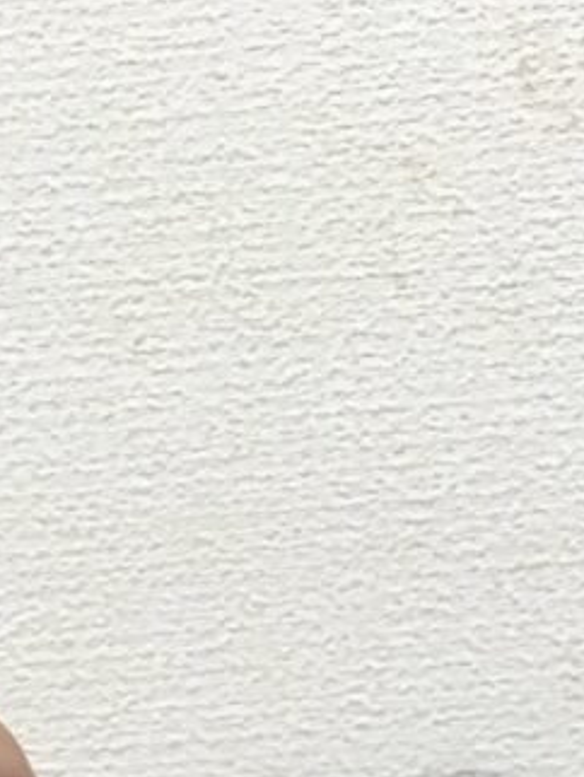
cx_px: 792
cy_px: 1660
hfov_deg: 9.0
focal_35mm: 162
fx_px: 3639
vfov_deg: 10.9
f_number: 2.2
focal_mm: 4.15
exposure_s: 1/30
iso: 40
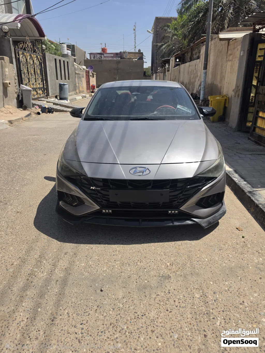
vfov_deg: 73.9
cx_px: 132
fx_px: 235
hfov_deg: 58.9
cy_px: 176
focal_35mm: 23
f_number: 1.4
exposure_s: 1/10000
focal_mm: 6.5
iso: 64
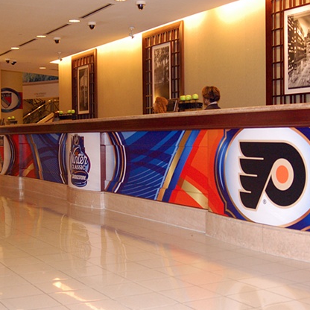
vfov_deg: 28.3
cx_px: 162
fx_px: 615
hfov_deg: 28.3
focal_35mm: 61
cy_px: 155
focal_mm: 31
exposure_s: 1/60
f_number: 4
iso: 1600
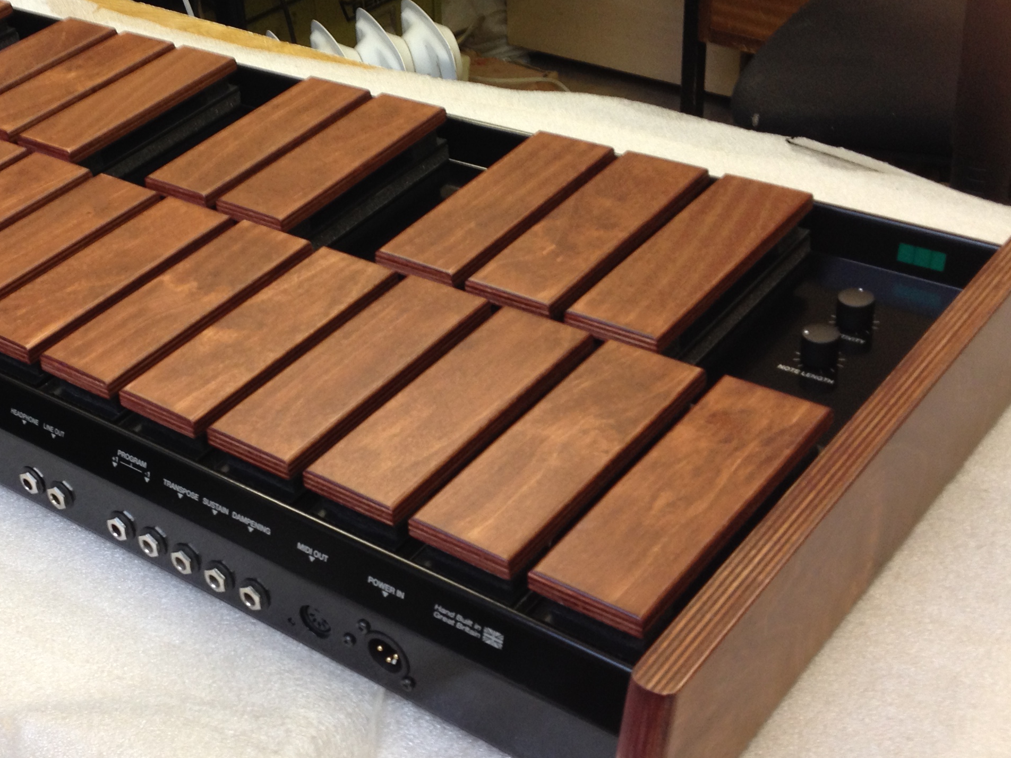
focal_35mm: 60
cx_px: 250
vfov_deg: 24.4
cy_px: 306
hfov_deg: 31.6
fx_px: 1752
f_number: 2.4
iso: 80
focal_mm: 4.28
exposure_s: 1/20
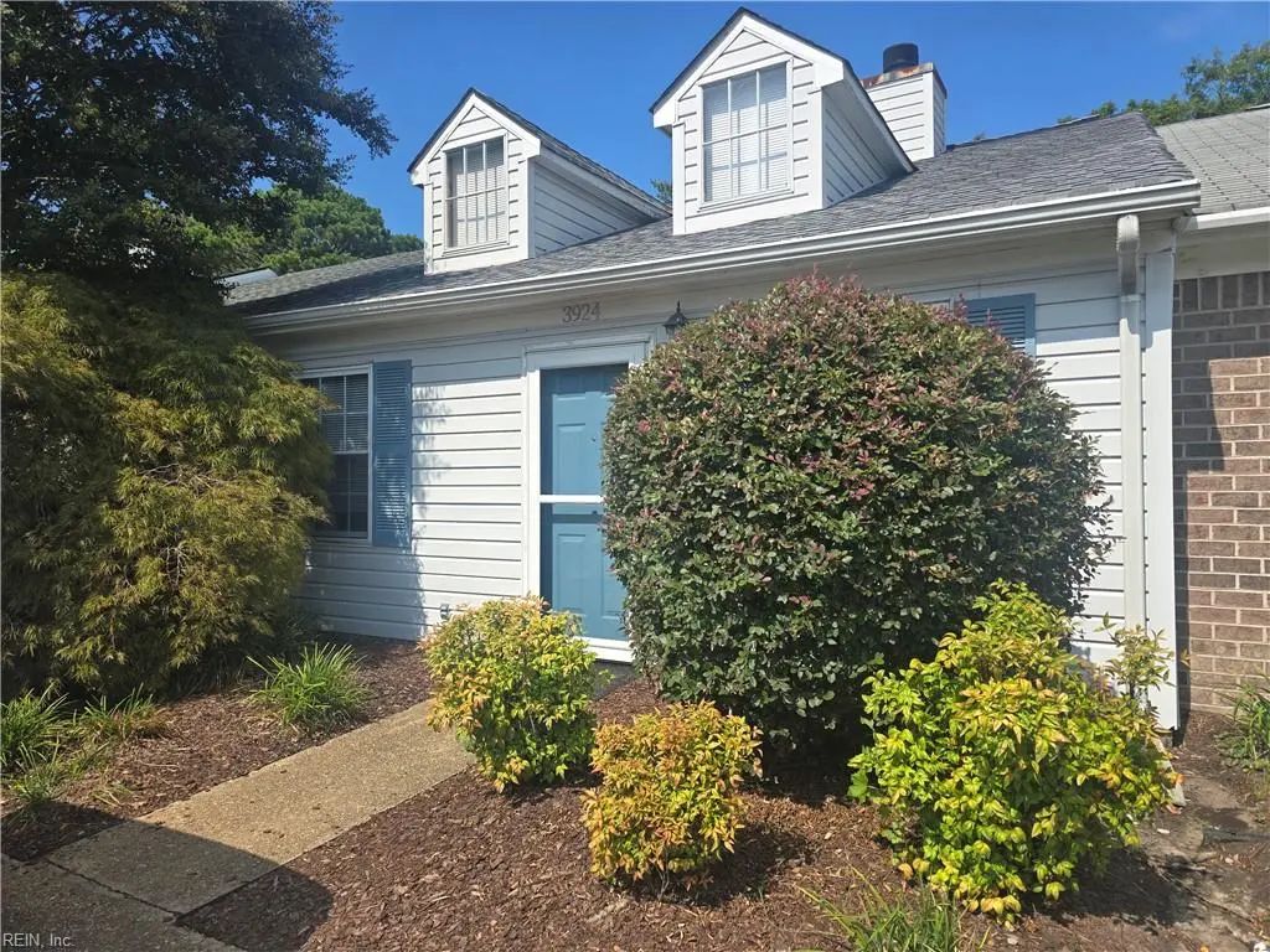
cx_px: 635
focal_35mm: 23
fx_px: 844
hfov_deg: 73.9
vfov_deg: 58.9
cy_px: 476
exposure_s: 1/684
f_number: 1.7
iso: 12
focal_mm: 6.3
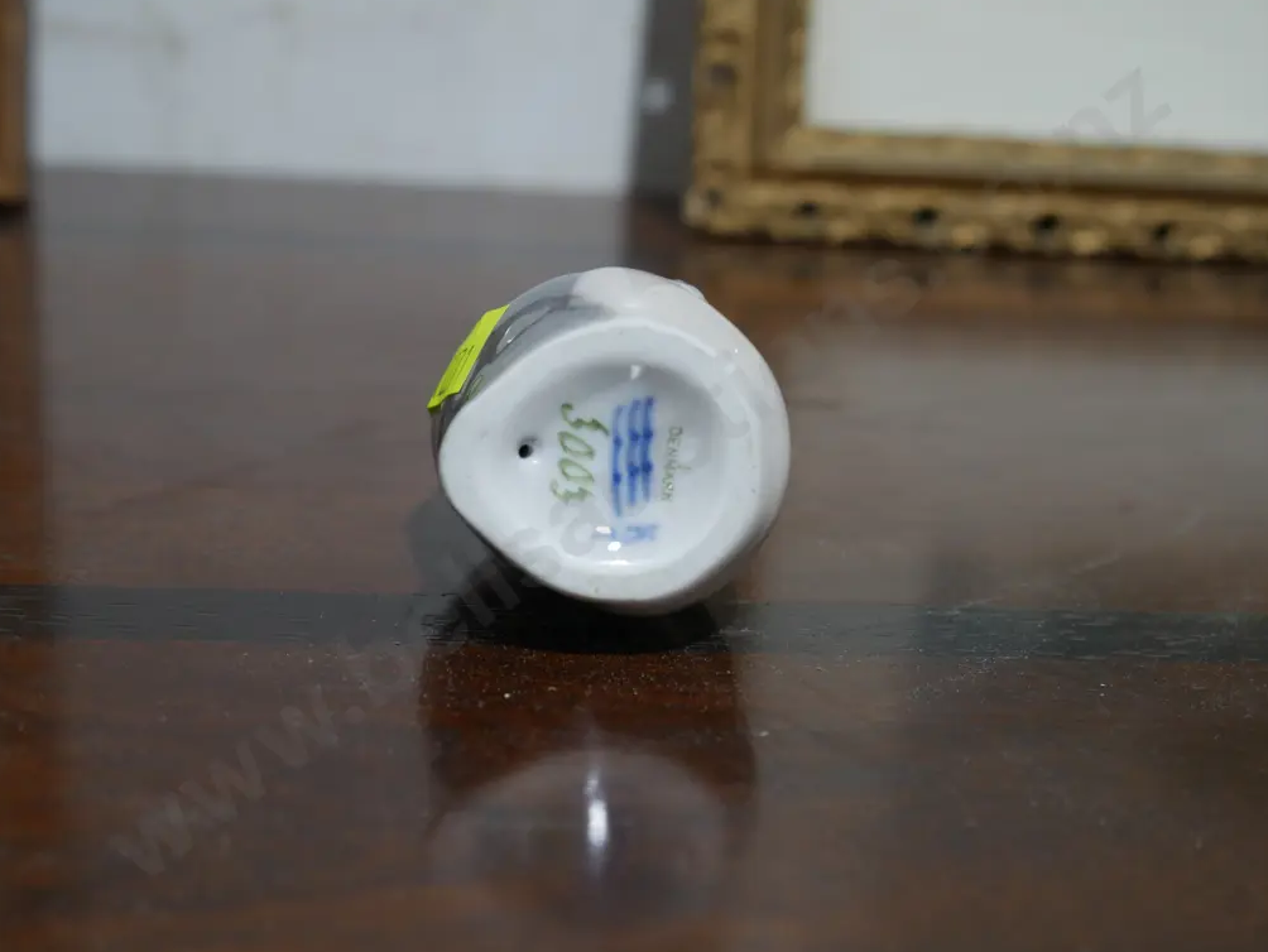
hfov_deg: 37.5
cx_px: 638
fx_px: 1869
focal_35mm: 51
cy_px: 477
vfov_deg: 28.6
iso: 500
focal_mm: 25
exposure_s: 1/60
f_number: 5.3
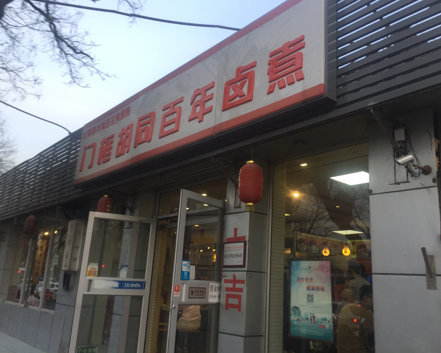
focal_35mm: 31
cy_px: 173
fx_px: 405
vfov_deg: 47.1
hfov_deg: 57.1
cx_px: 234
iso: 32
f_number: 2.2
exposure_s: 1/50
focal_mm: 4.15
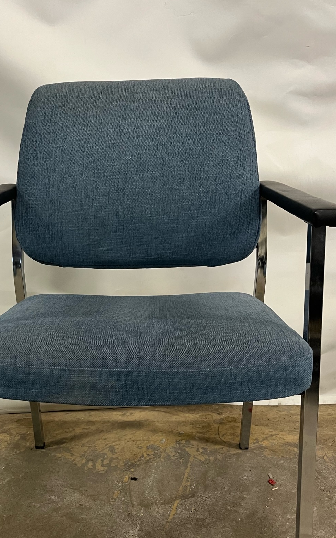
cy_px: 320
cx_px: 129
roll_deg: +1.3
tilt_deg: -19.7
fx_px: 527
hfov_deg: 35.2
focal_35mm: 36
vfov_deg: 53.7
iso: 200
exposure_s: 1/50
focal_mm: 5.1
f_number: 1.6
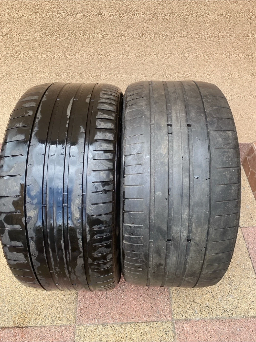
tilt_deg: -49.8
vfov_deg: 67.3
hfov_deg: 53.0
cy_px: 171
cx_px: 128
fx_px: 256
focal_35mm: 26
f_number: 1.8
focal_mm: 4.25
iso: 32
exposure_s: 1/229
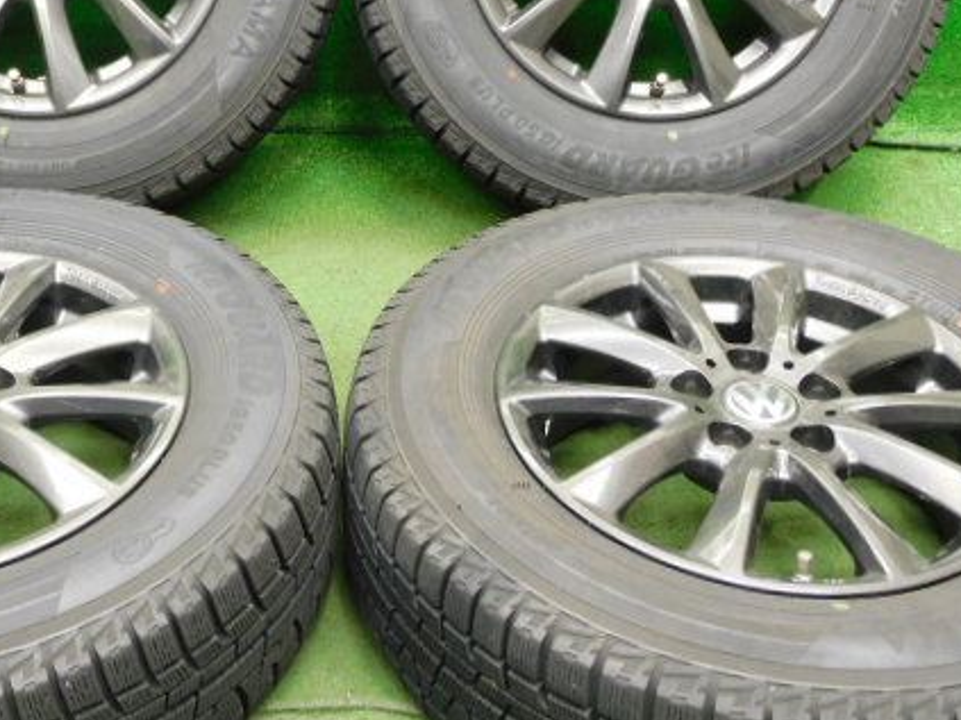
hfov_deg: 35.9
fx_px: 1471
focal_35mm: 53
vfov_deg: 27.3
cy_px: 229
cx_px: 336
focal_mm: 6.3
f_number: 3.8
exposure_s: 1/8
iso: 400
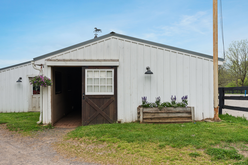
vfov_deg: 37.9
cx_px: 124
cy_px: 82
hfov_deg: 54.4
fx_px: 241
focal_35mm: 35
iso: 800
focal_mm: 35
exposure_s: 1/500
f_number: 8
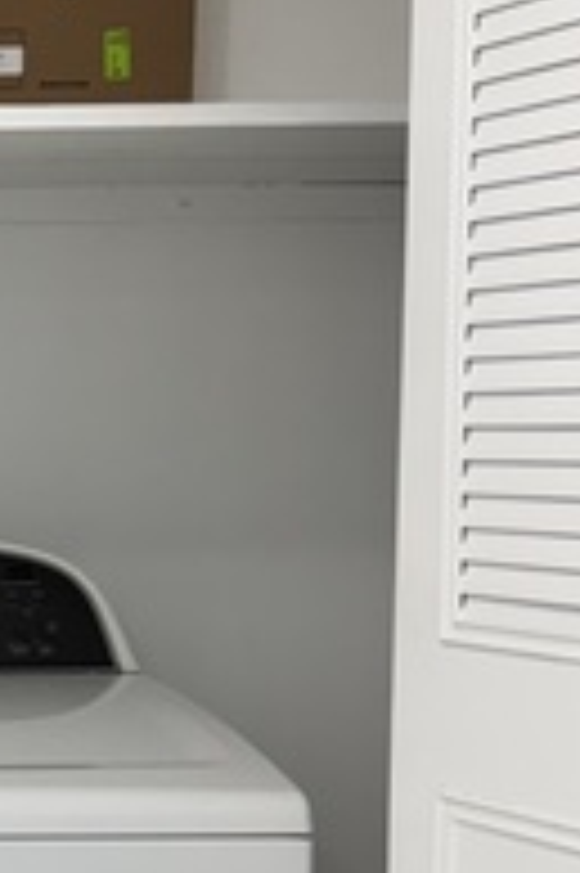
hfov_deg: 14.1
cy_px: 664
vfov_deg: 23.4
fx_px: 2082
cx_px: -445
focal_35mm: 86
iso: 160
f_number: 1.78
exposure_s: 1/120
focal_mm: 6.76
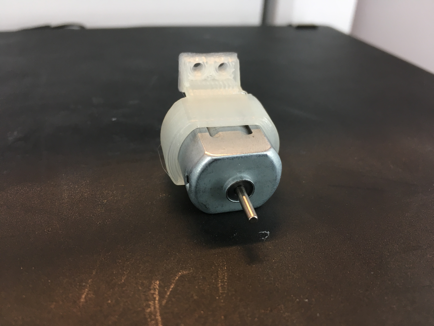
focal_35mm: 29
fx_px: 364
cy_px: 163
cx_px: 217
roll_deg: -2.3
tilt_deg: -33.2
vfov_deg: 48.2
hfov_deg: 61.7
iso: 25
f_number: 2.2
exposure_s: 1/30
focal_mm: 4.15
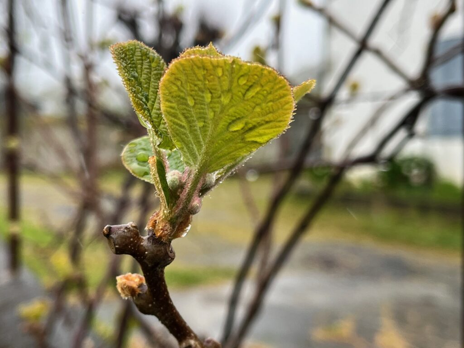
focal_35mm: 52
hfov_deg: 36.8
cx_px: 232
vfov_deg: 28.0
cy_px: 174
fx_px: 697
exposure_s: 1/515
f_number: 1.6
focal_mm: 5.1
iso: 50
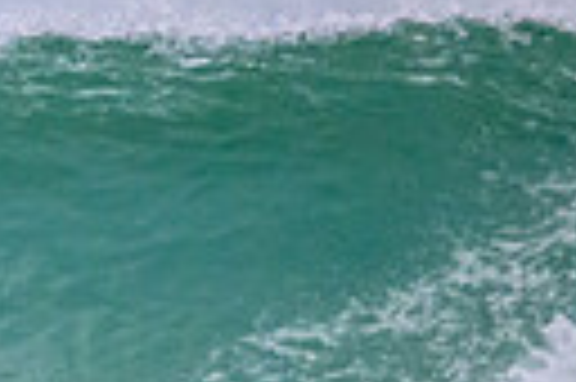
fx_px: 57830
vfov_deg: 0.4
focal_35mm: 3619
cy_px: 447
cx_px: -612
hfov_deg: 0.6
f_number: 11
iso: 9000
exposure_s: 1/800
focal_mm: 800
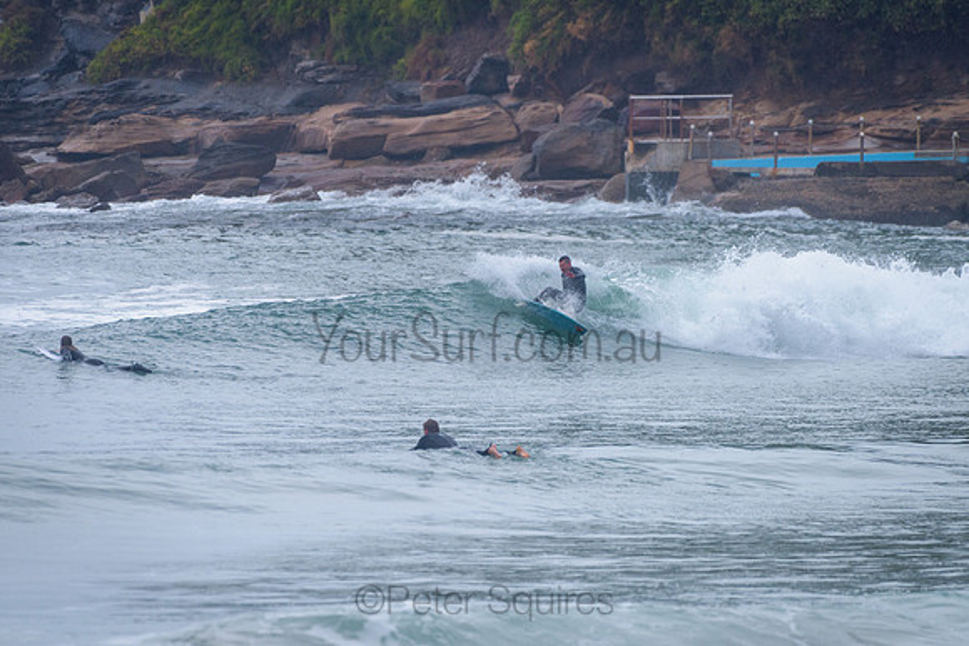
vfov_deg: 2.2
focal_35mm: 613
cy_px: 323
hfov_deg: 3.4
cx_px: 484
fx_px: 16498
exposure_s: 1/2000
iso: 400
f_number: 5.6
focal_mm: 500
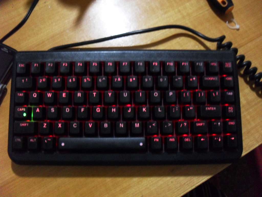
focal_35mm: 35
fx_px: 265
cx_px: 131
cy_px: 98
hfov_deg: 52.6
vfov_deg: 40.7
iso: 400
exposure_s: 1/8
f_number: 3.2
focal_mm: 6.3
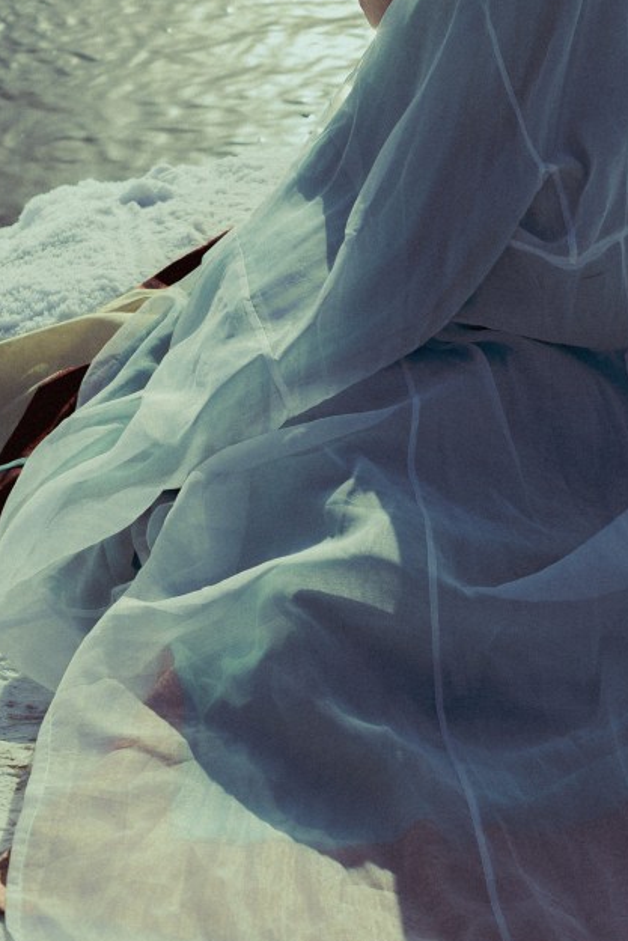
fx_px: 2824
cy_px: 29
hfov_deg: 12.6
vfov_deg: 18.5
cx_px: 494
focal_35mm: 108
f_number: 4
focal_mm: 50
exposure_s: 1/1600
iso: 125
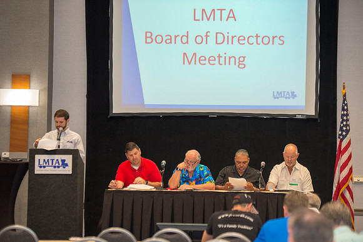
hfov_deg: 18.3
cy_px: 121
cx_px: 182
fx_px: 1129
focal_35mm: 112
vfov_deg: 12.2
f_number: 2.8
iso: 1250
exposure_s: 1/250
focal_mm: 112
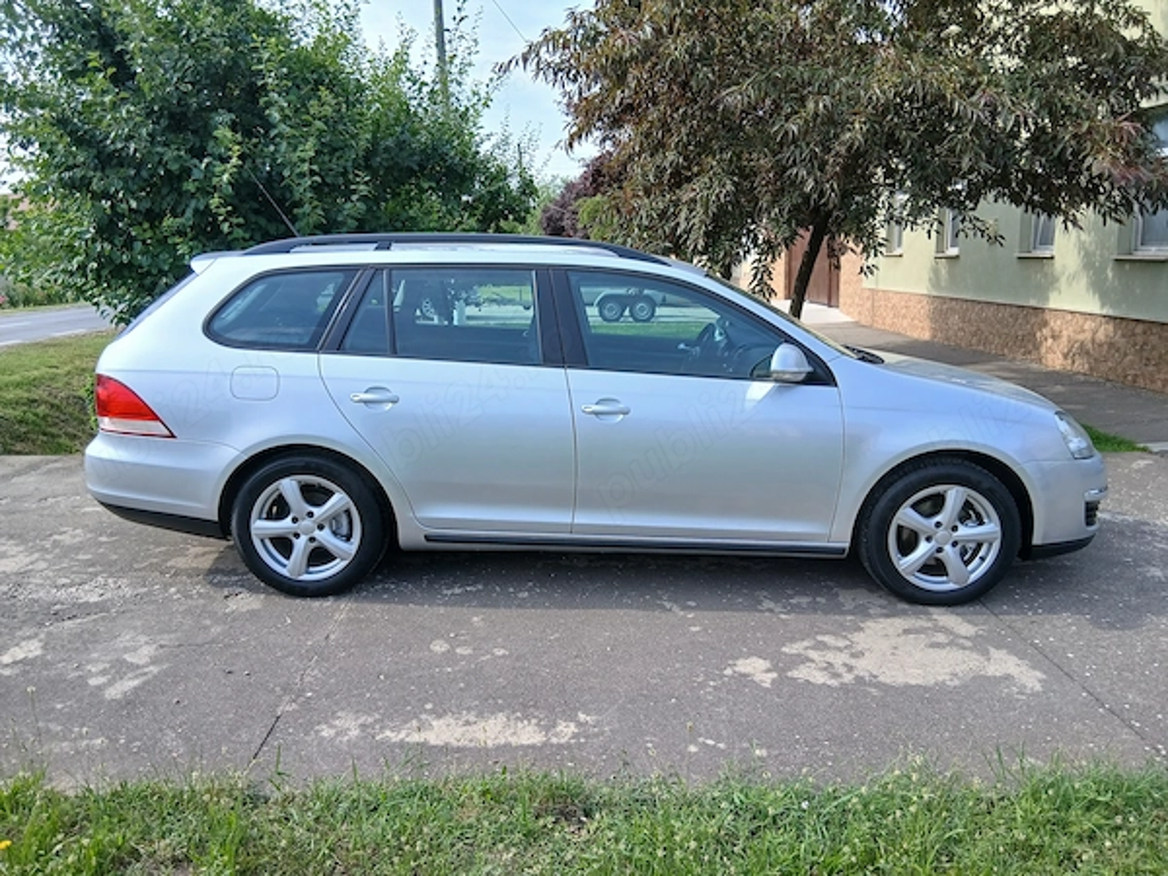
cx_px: 584
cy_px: 438
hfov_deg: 67.3
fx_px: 877
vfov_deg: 53.1
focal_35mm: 26
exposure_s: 1/280
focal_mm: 3.98
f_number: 1.8
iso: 20
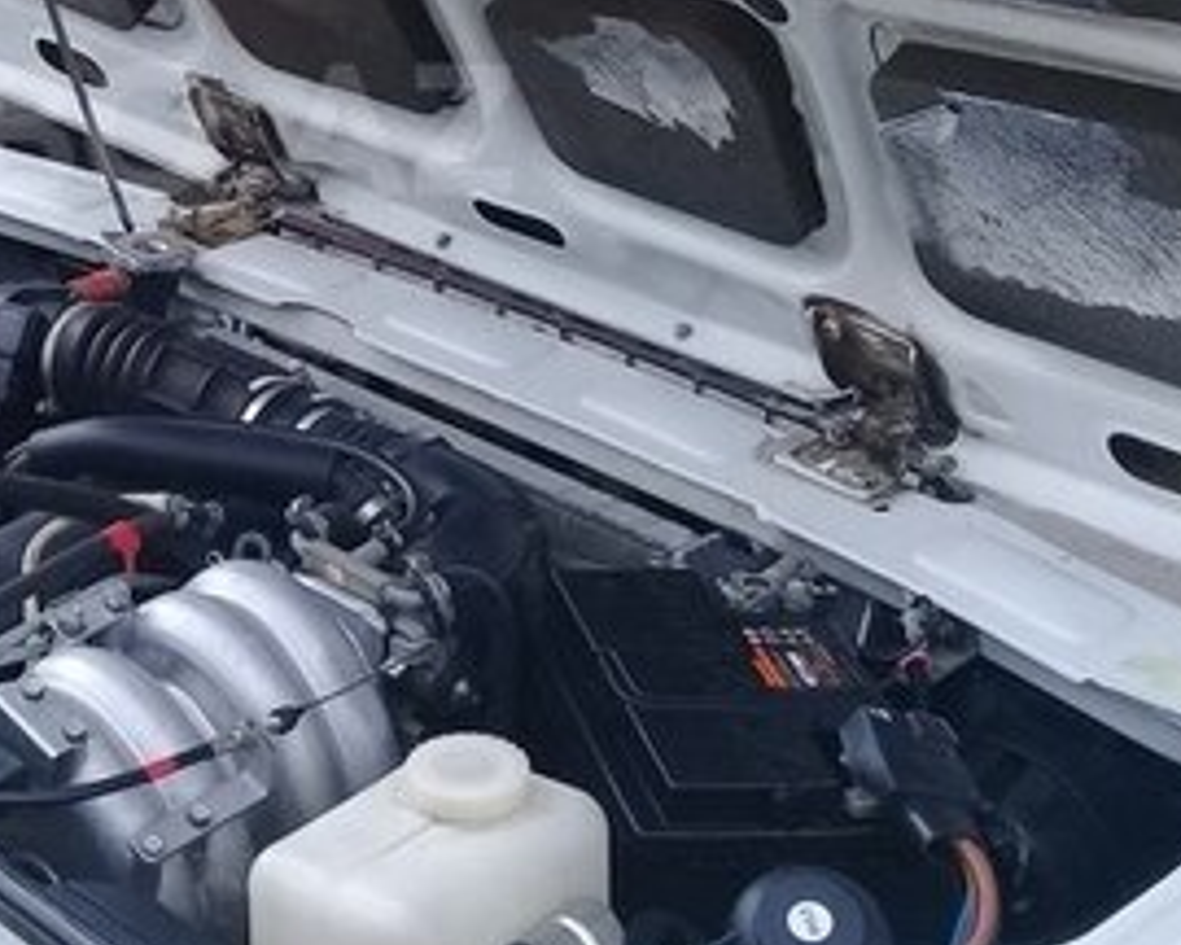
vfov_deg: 20.4
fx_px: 2587
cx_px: 66
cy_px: 129
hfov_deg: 24.8
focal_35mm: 74
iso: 50
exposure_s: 1/492
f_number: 2.2
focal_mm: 3.3
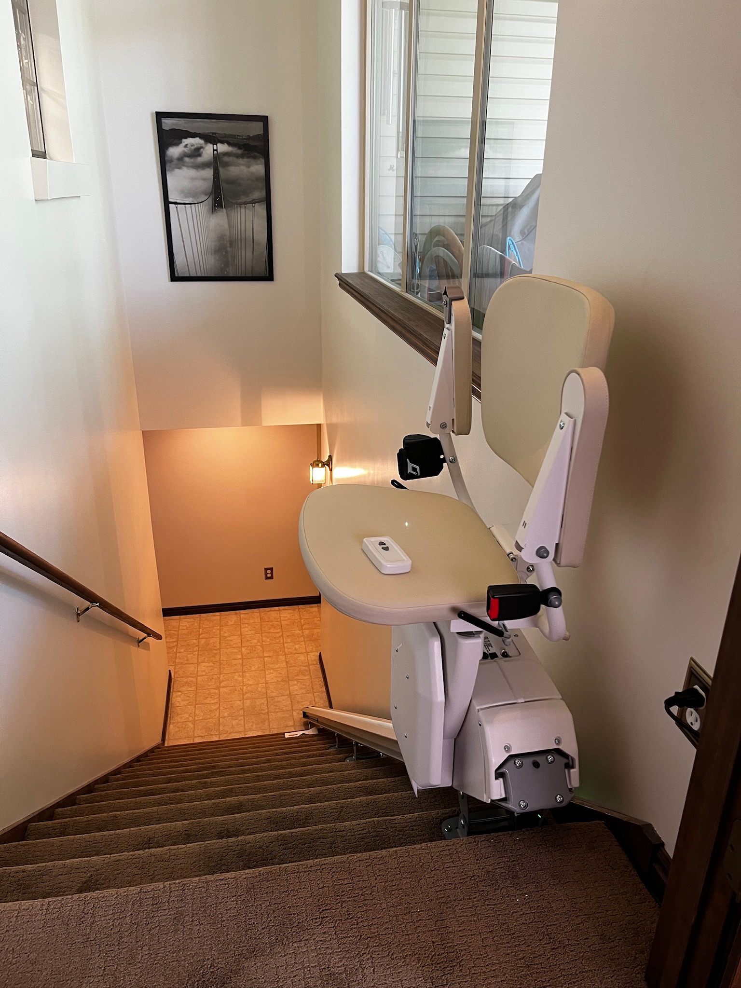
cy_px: 494
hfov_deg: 53.1
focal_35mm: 26
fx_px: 742
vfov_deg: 67.3
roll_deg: -0.4
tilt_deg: -21.1
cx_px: 370
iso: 125
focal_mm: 5.1
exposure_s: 1/60
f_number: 1.6
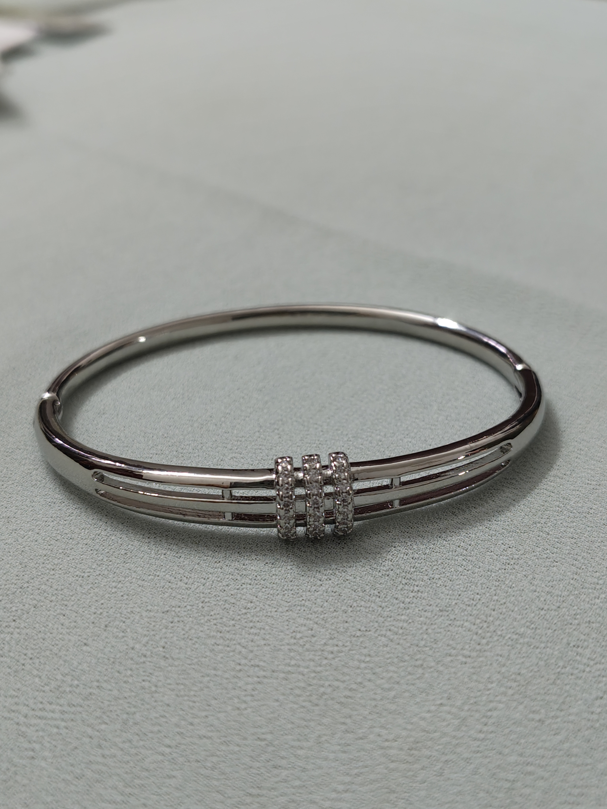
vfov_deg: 38.2
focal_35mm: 50
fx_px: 1169
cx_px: 304
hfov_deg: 29.1
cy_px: 404
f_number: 2
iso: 951
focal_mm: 5.56
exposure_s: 1/33.3
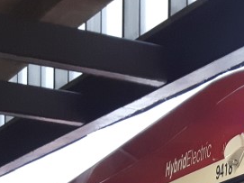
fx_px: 824
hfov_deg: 16.0
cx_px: 312
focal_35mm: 117
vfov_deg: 11.6
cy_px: 341
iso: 100
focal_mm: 3.7
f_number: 1.9
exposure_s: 1/33
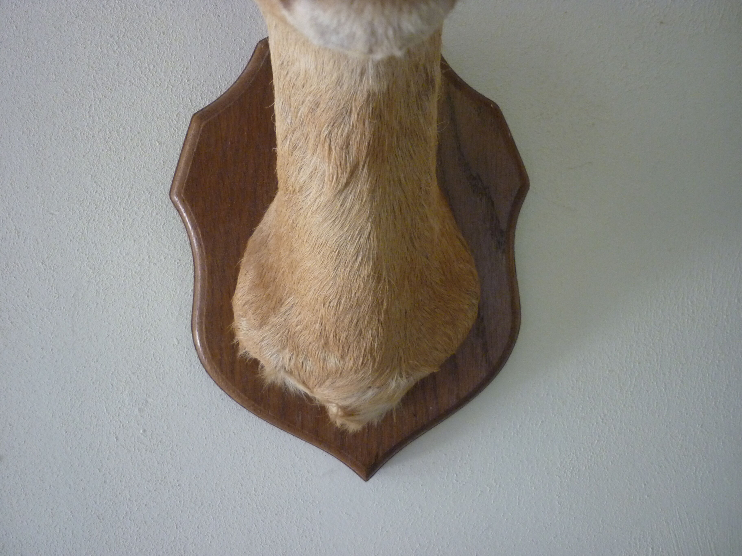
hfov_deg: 55.4
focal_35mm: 33
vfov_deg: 42.9
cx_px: 371
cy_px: 278
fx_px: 707
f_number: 2.8
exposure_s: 1/30
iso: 320
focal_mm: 5.5
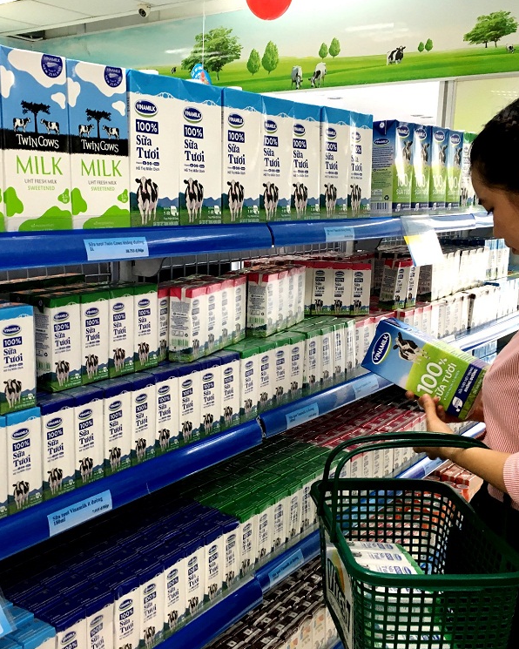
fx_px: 730
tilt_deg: -10.8
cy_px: 324
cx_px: 197
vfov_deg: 47.9
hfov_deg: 38.9
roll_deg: -1.1
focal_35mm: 38
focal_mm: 4.15
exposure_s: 1/33
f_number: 2.2
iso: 64
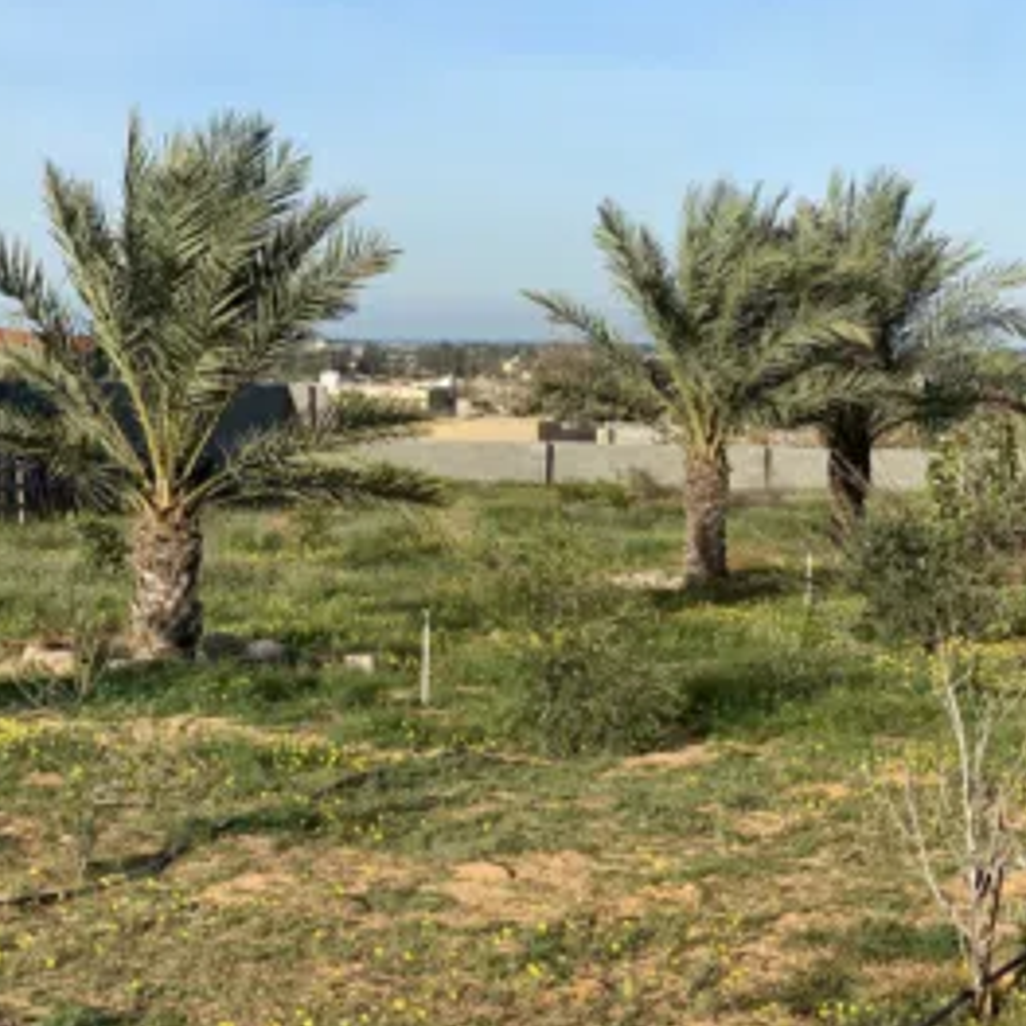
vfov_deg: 24.6
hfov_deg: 24.6
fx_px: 2347
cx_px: 460
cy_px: 445
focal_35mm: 70
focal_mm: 6
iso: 20
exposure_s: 1/1453
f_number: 2
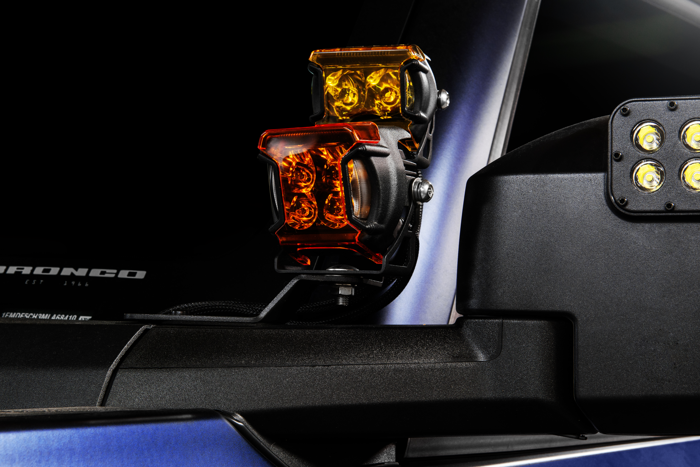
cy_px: 234
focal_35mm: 70
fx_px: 1361
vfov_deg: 19.5
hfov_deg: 28.8
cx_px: 350
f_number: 18
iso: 400
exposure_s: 1.6
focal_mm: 70
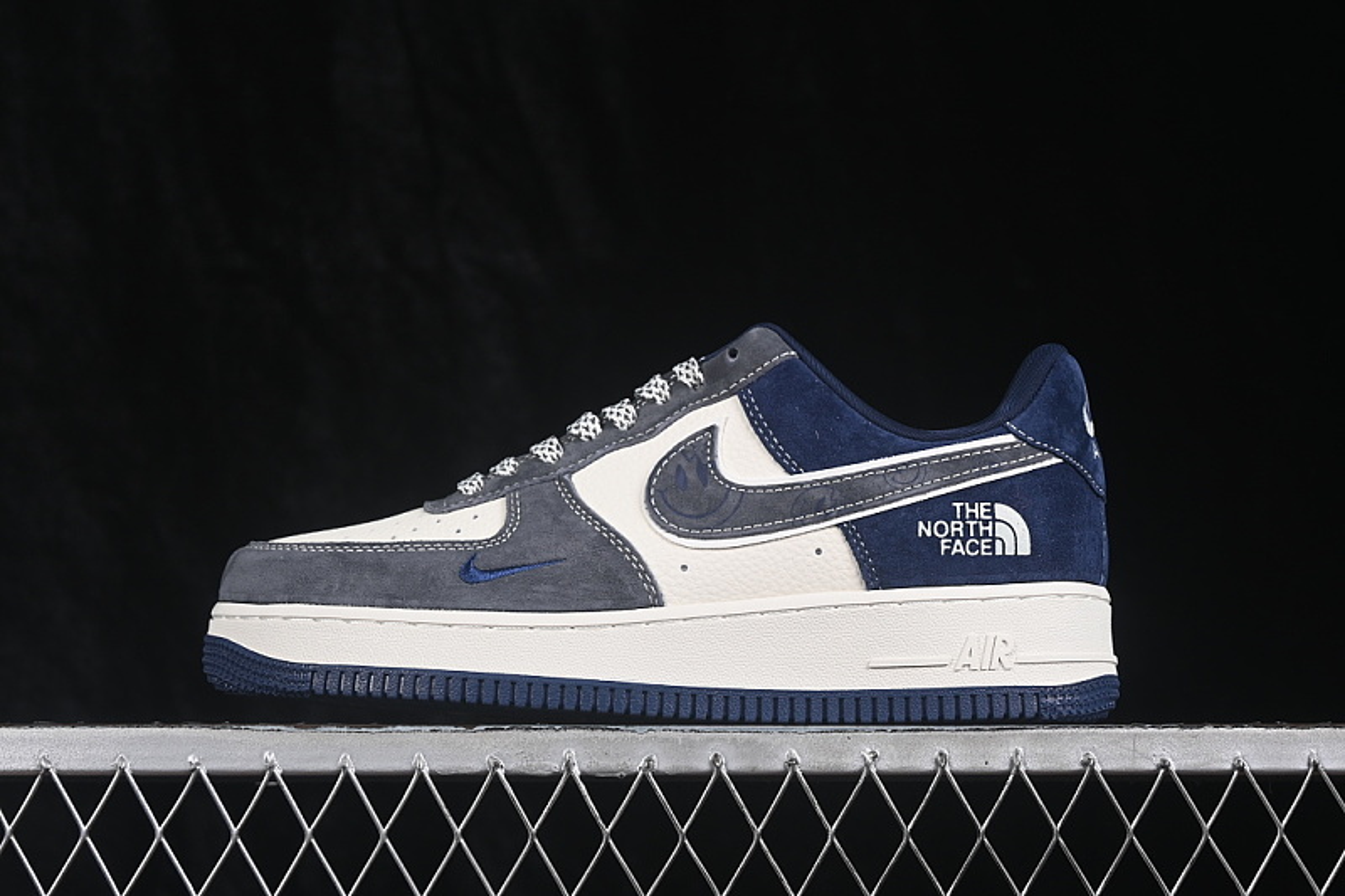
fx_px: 2801
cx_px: 672
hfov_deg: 27.0
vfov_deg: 18.2
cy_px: 448
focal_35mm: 75
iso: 160
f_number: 7.1
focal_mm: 50
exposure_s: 1/80
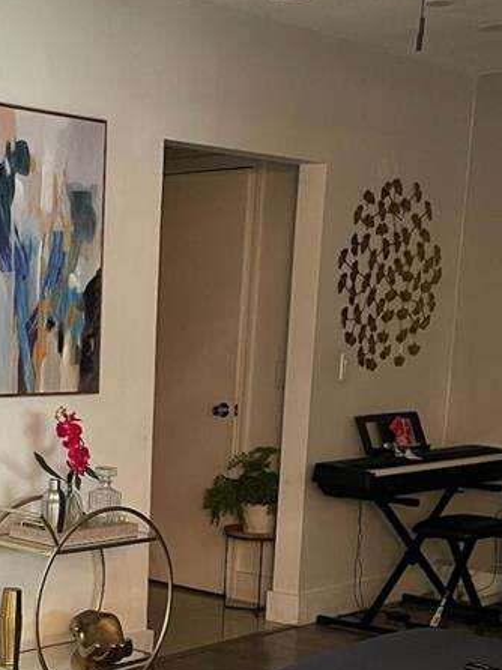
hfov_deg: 20.6
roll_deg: -1.1
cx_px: 48
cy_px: 619
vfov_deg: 26.7
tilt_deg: -12.4
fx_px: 1355
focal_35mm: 70
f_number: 1.6
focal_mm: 4.2
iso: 320
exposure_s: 1/60
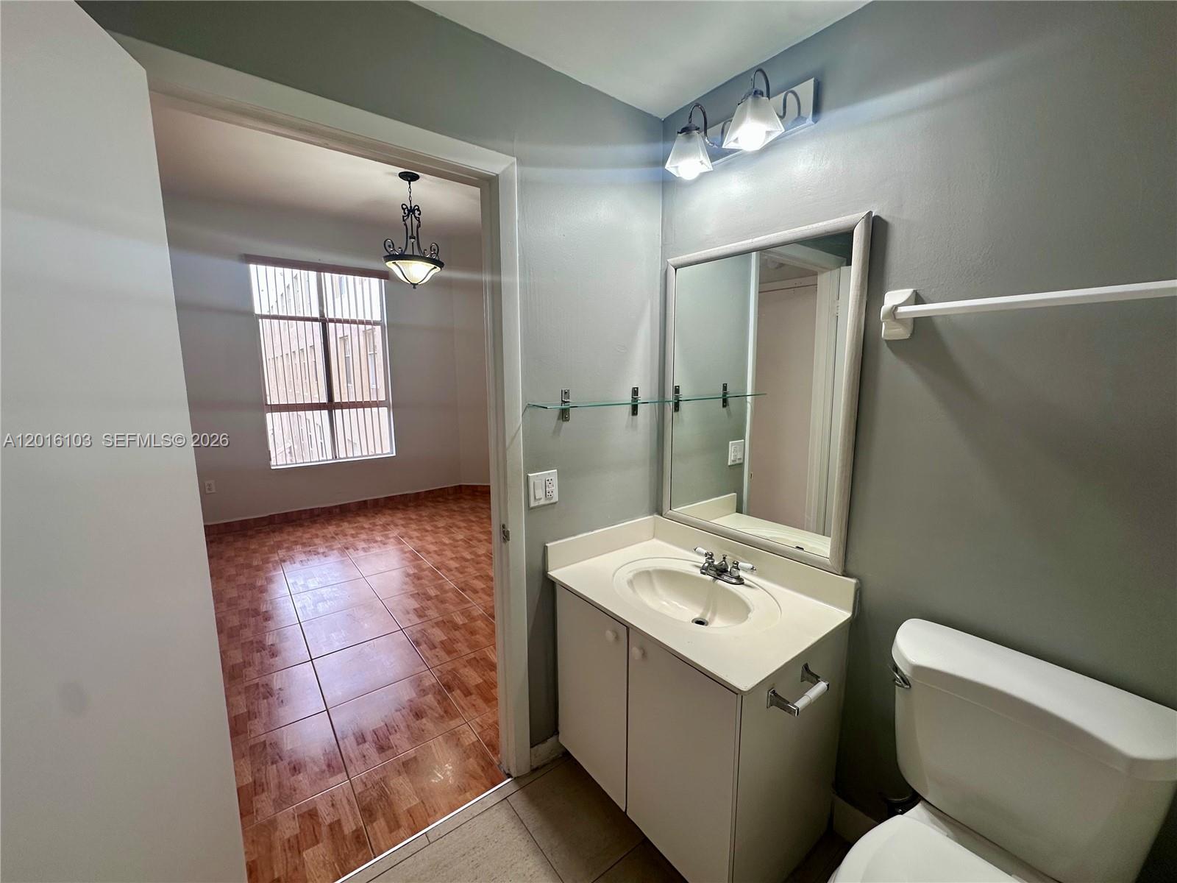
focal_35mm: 14
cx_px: 588
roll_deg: +0.0
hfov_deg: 102.1
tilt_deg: -8.6
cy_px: 442
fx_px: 476
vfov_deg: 85.7
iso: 50
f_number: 2.2
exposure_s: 1/120
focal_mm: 2.22
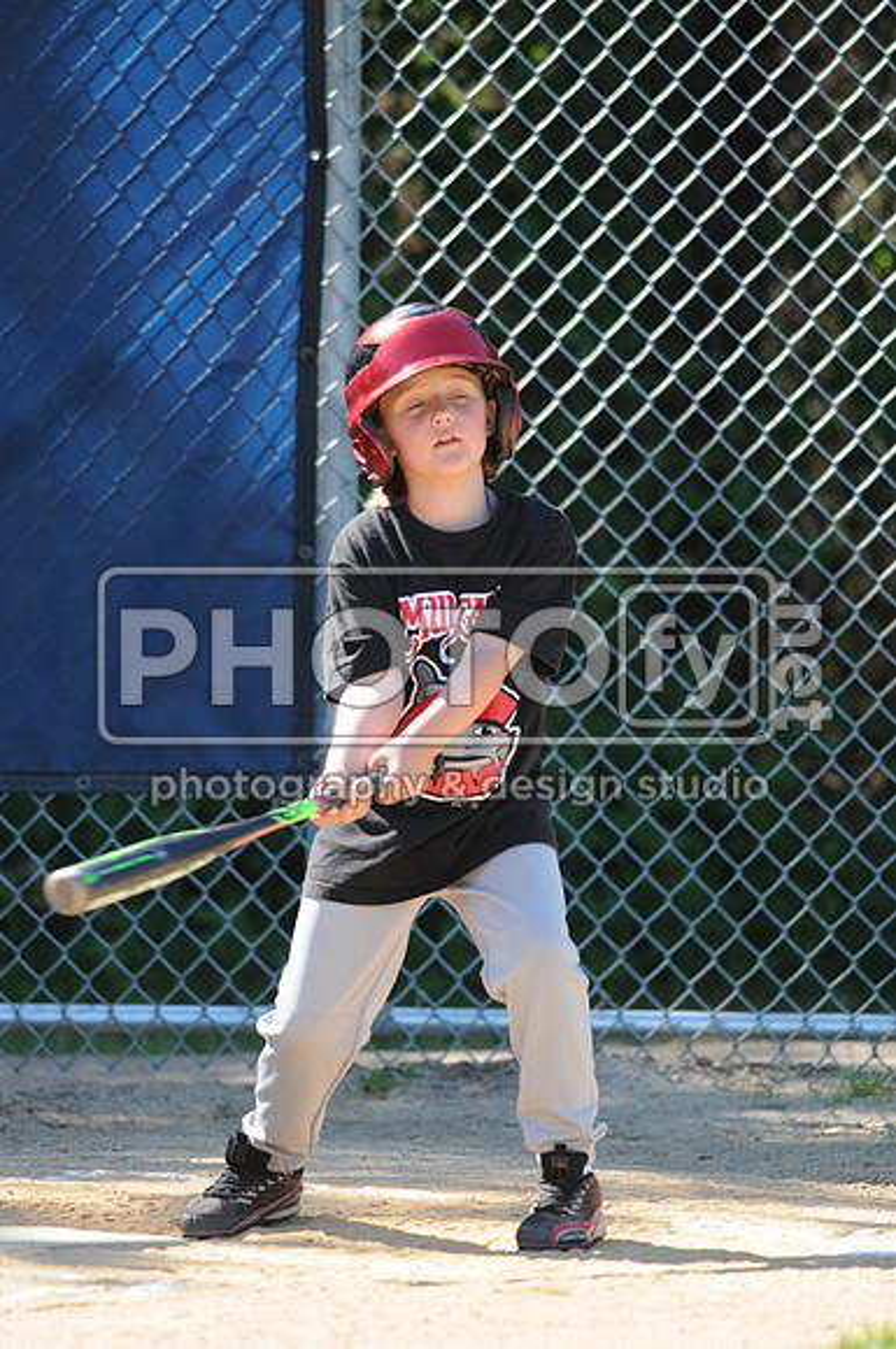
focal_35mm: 450
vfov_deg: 4.6
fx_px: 16849
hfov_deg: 3.0
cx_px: 448
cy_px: 674
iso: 400
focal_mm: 300
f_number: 4
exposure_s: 1/800
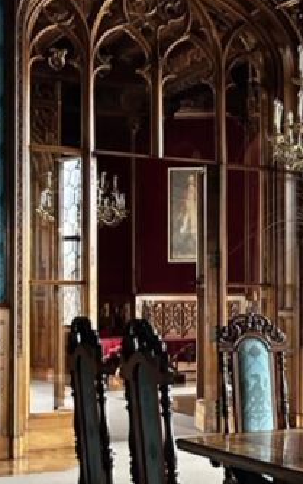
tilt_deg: +2.0
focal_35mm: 78
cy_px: 303
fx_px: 1030
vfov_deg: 26.4
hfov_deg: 15.5
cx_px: 447
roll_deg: +0.0
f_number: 1.78
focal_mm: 6.86
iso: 1000
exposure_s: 1/40
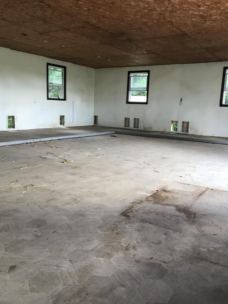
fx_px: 255
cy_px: 151
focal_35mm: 29
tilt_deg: -9.8
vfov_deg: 61.7
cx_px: 112
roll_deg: -1.1
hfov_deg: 48.2
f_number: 1.8
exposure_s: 1/30
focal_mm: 3.99
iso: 40
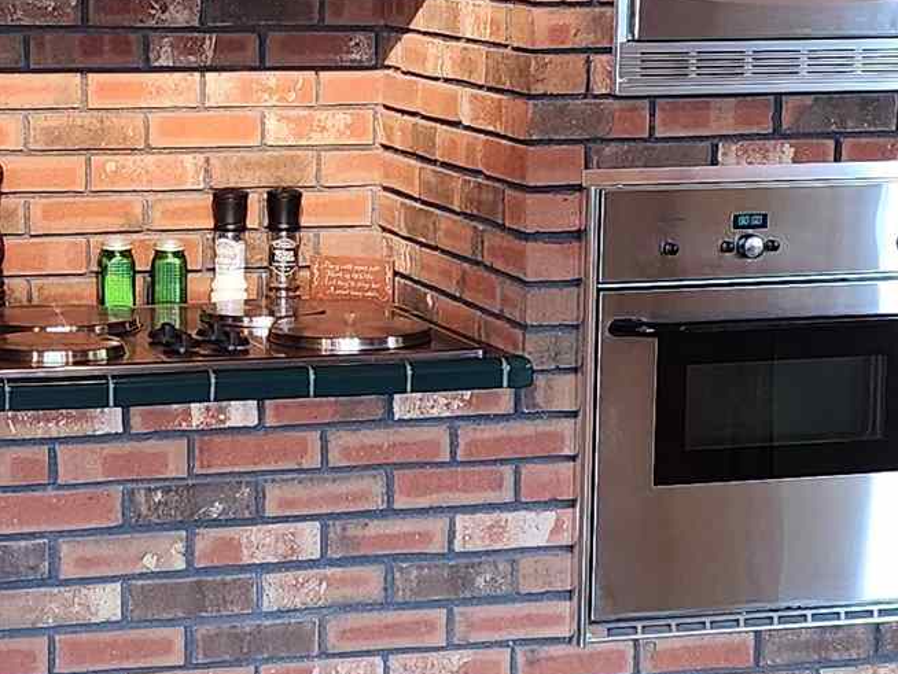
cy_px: 365
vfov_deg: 13.7
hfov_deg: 18.2
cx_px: 306
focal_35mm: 108
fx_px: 2803
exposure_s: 1/120
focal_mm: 6.4
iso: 400
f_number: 1.8
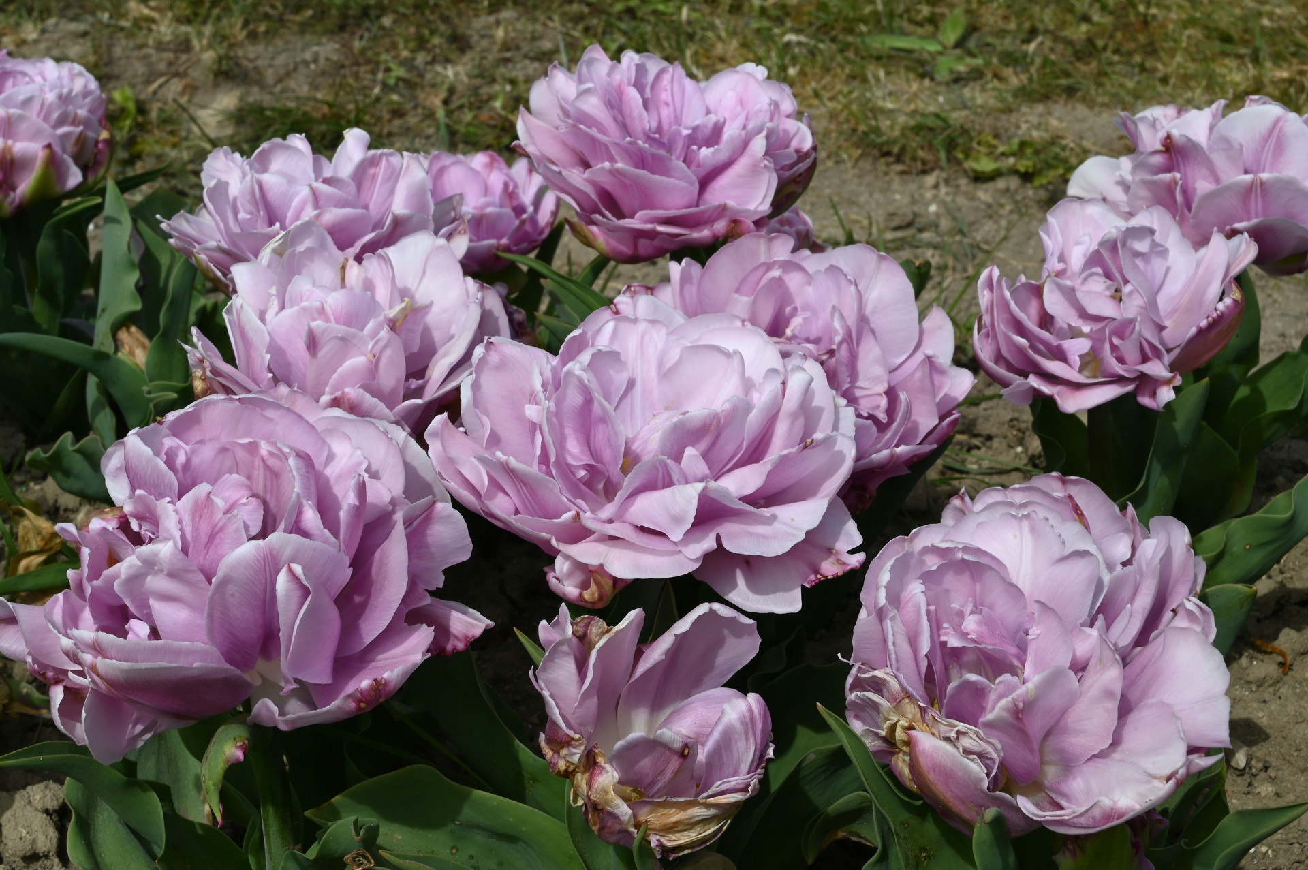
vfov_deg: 22.2
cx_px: 654
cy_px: 435
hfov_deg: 32.9
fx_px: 2215
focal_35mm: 61
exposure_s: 1/60
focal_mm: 61
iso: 110
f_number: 22
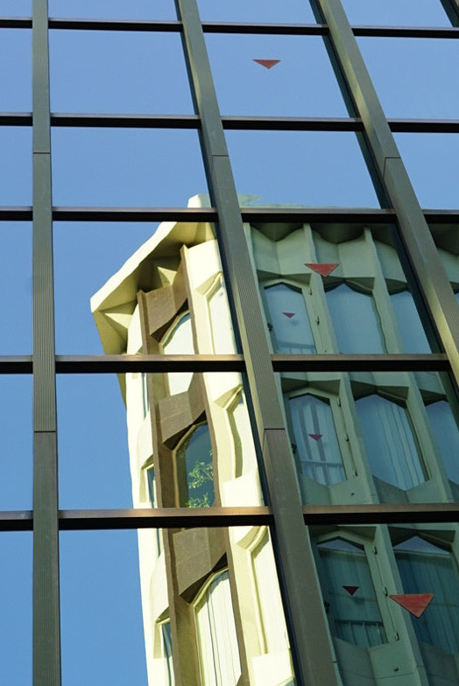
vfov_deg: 19.7
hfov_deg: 13.3
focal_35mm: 102
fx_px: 1947
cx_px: 435
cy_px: 595
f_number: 5.6
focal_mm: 50
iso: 200
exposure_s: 1/125
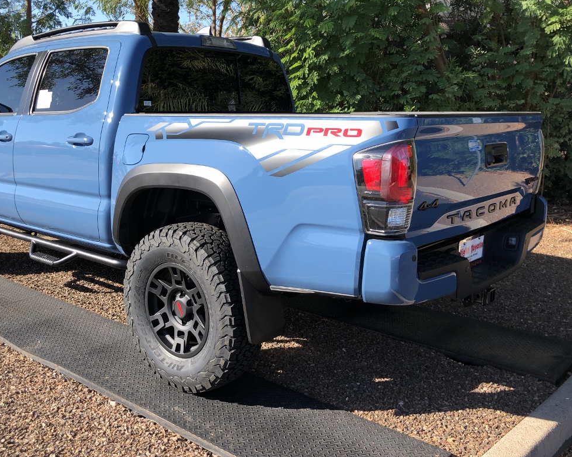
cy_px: 195
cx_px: 224
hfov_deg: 49.9
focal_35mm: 36
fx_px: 609
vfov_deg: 41.0
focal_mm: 3.99
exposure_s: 1/695
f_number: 1.8
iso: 20
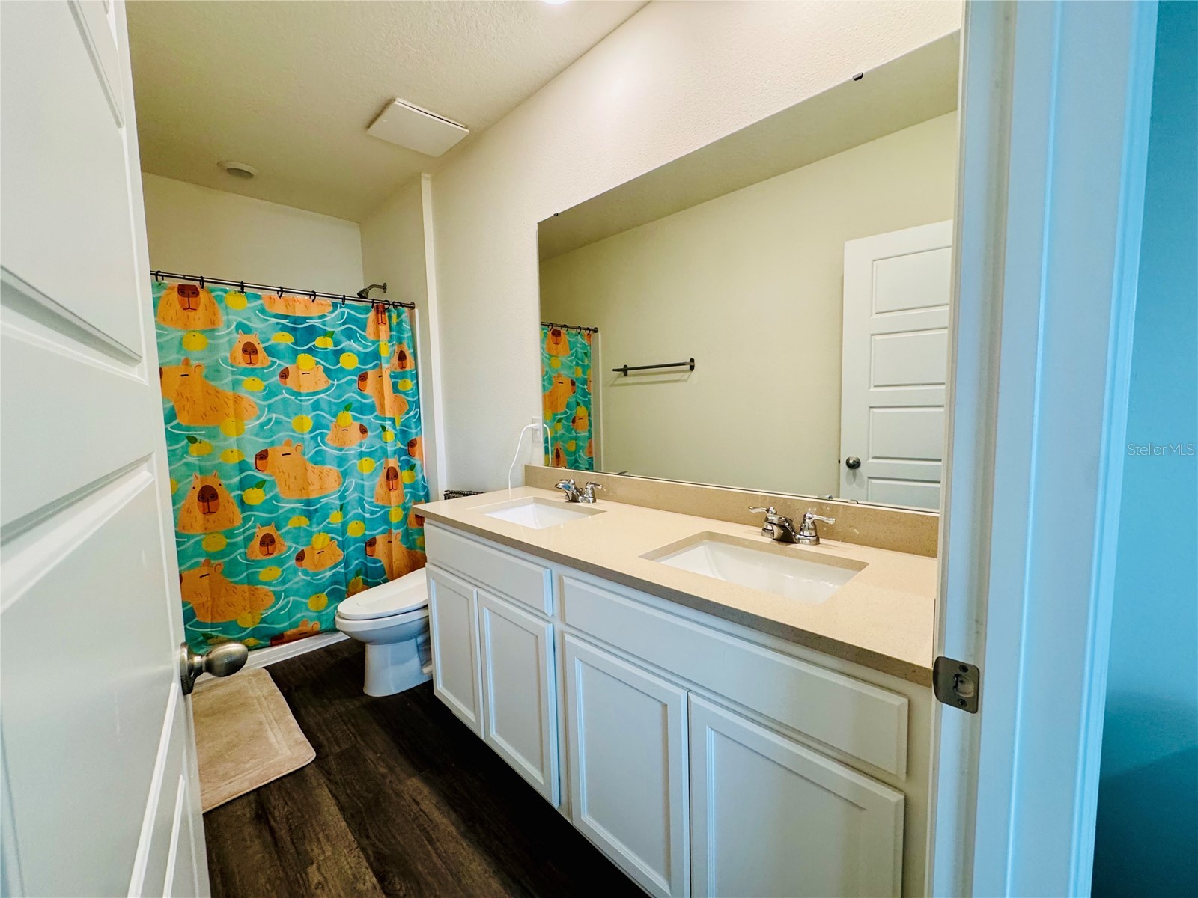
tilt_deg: -5.9
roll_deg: +1.8
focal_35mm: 14
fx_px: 485
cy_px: 449
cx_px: 599
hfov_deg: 102.1
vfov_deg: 85.7
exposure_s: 1/120
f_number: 2.2
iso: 250
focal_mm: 2.22
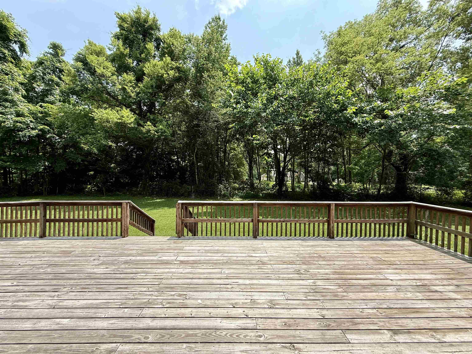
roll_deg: -1.3
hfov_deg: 102.1
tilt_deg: -0.8
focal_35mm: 14
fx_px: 191
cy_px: 177
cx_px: 236
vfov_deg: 85.7
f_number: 2.2
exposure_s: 1/742
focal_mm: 2.22
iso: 64
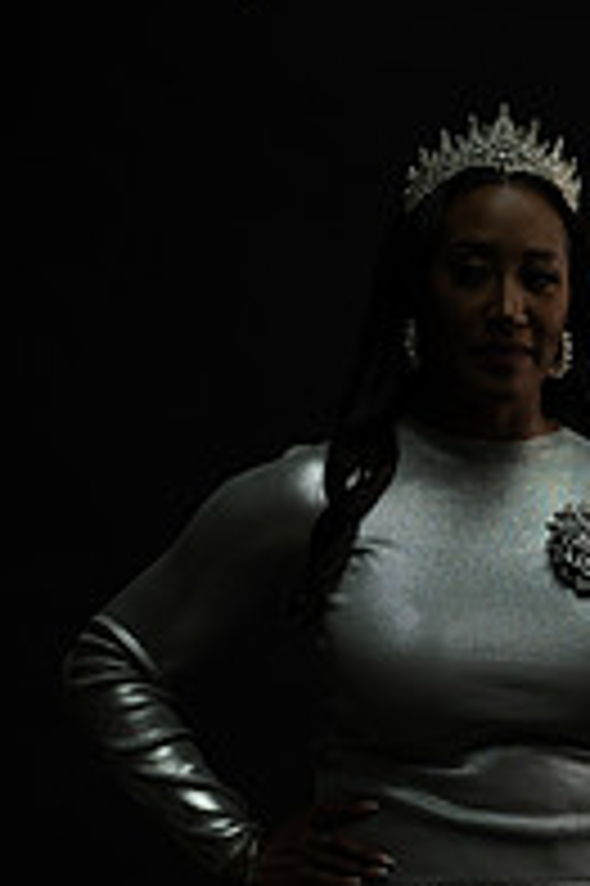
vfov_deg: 17.3
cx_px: 619
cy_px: 989
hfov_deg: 11.8
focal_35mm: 114
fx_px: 2807
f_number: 3.2
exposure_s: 1/1250
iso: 640
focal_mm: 50
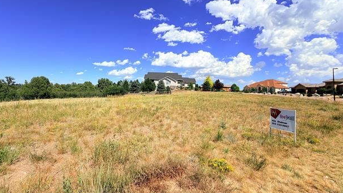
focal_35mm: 16
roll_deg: -2.2
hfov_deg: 99.3
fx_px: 146
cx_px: 164
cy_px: 83
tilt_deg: +1.8
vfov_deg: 66.8
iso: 20
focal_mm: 2.22
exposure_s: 1/1368
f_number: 2.2
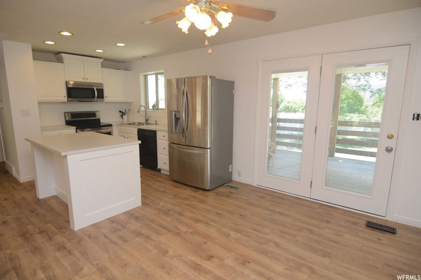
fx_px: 210
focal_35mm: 18
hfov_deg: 90.0
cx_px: 210
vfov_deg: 67.3
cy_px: 140
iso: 200
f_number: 4.5
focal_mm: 12
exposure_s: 1/60
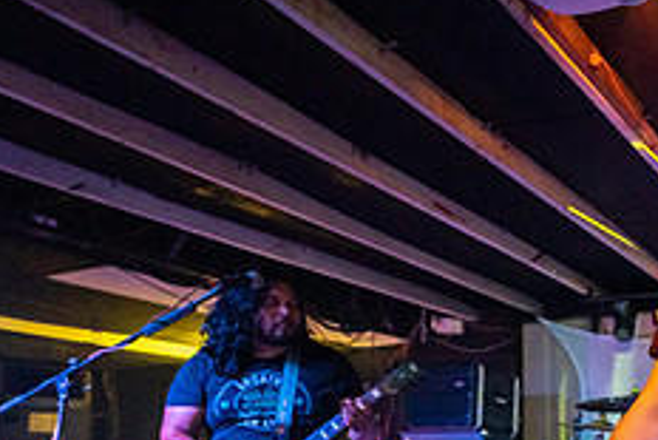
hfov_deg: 42.8
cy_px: 441
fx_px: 640
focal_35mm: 35
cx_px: 720
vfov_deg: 34.4
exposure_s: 1/250
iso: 2500
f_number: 2.8
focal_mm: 14
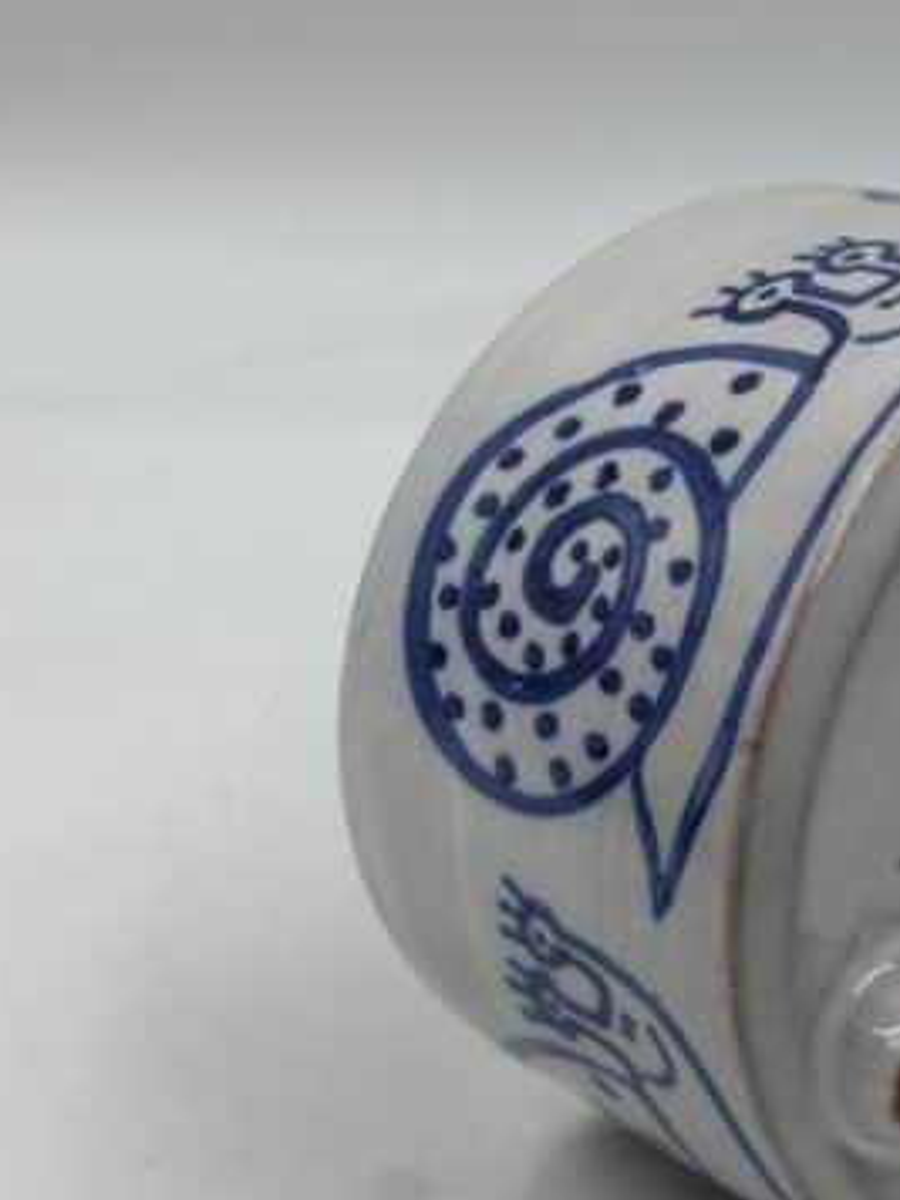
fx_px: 3744
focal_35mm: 108
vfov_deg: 18.2
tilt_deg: -28.2
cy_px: 691
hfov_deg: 13.4
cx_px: 994
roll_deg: -1.6
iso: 64
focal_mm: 6.86
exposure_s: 1/767
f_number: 1.78
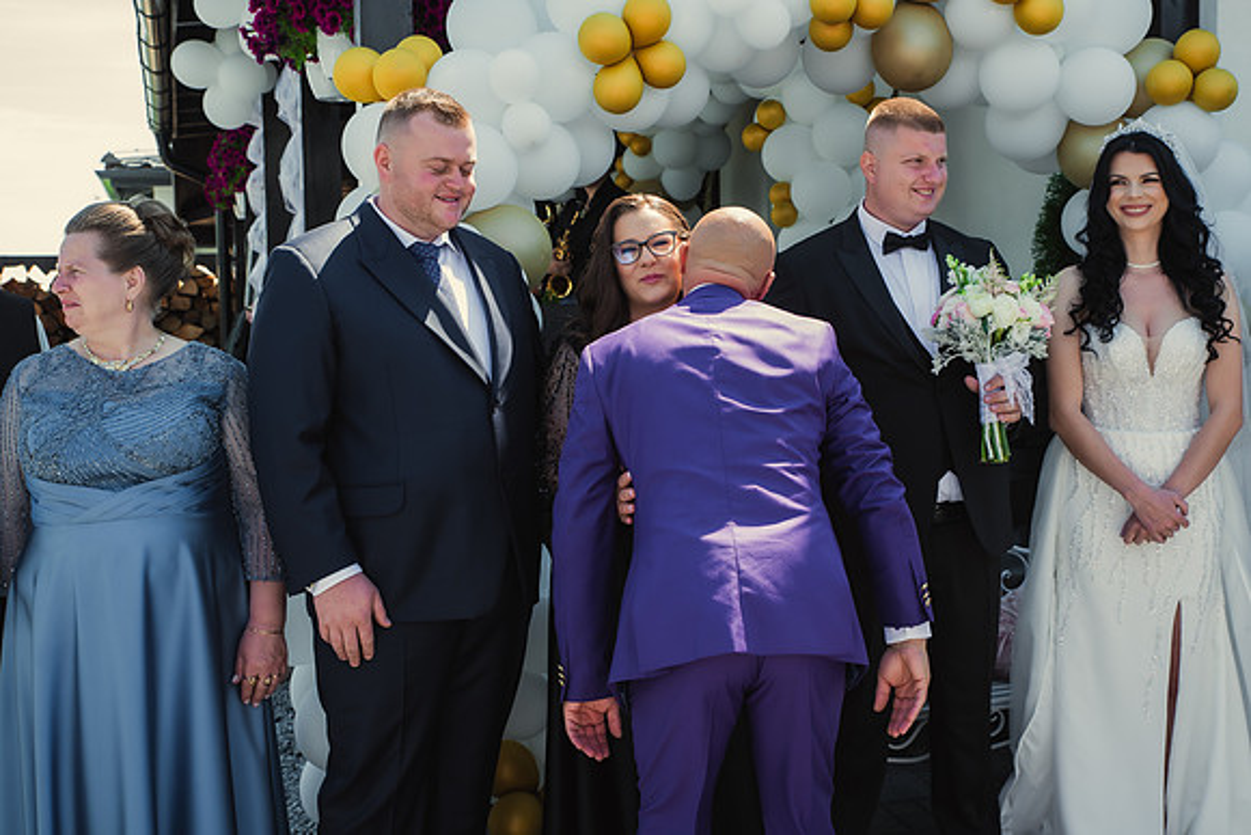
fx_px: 1583
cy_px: 382
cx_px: 678
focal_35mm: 46
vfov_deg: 29.5
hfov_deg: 43.1
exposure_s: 1/160
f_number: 6.3
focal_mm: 42
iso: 200
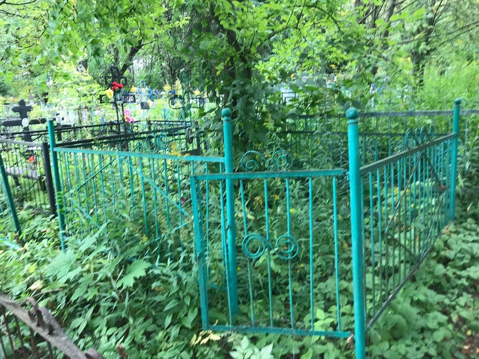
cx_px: 240
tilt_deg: -8.9
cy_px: 180
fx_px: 387
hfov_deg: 63.4
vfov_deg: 49.7
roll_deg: -2.6
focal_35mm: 28
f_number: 1.8
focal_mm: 3.99
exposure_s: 1/32
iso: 20
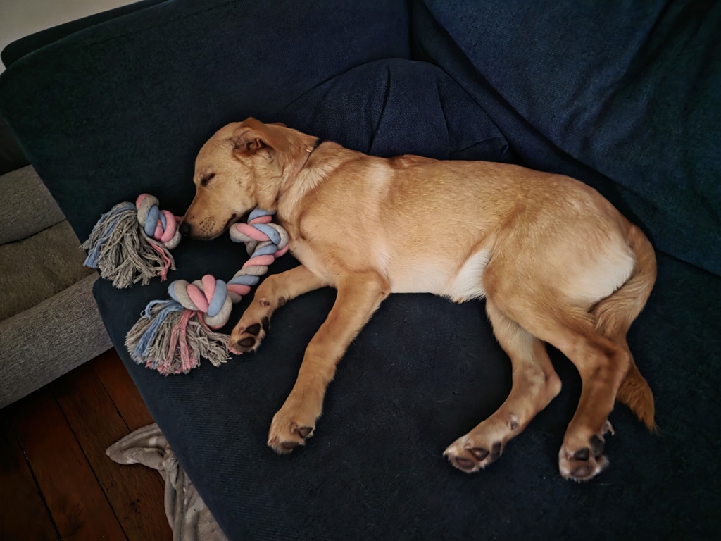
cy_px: 270
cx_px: 360
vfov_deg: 58.9
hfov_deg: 73.9
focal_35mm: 23
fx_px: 479
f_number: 1.7
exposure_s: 1/7.14
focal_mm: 6.3
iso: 3200
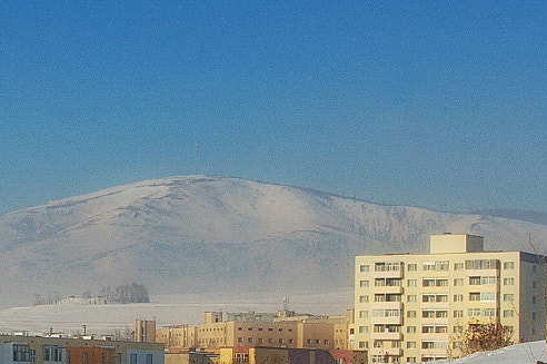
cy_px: 316
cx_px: 0
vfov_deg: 11.6
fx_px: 1776
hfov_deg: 17.1
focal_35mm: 117
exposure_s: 1/800
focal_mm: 24
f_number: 11
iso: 200
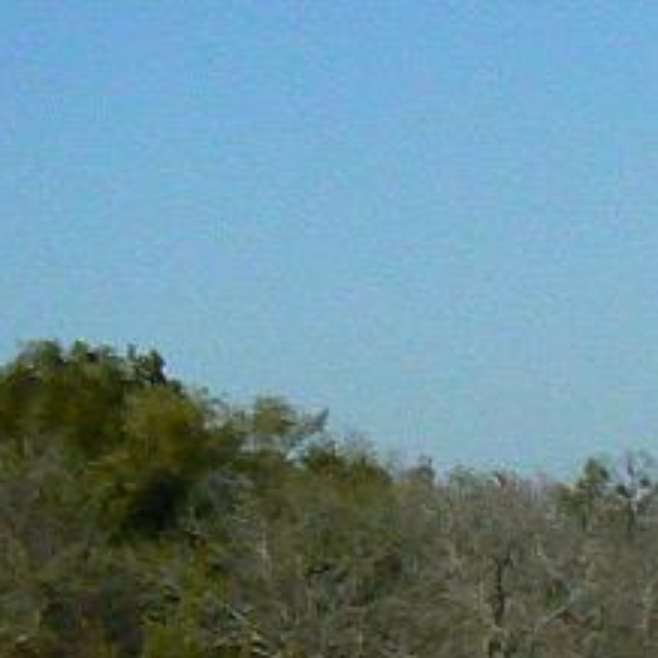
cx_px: 208
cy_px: 845
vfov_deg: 7.4
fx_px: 5032
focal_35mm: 234
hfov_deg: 7.5
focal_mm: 6
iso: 200
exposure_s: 1/1600
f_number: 8
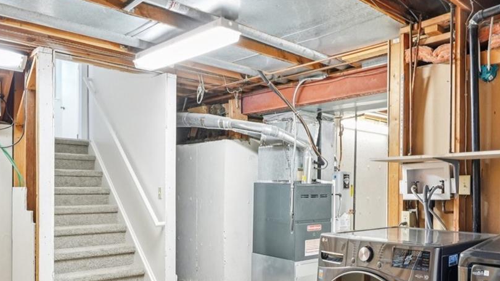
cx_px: 346
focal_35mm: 31
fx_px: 411
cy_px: 185
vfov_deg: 37.4
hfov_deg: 60.6
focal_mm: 10
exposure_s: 2
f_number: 8
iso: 800
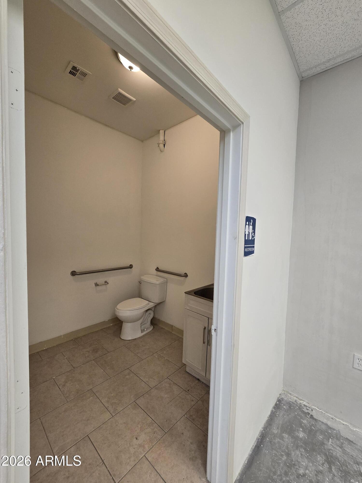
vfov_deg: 106.2
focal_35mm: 13
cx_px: 181
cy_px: 242
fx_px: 181
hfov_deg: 89.9
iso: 100
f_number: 2.2
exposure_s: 1/60
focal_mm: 2.2
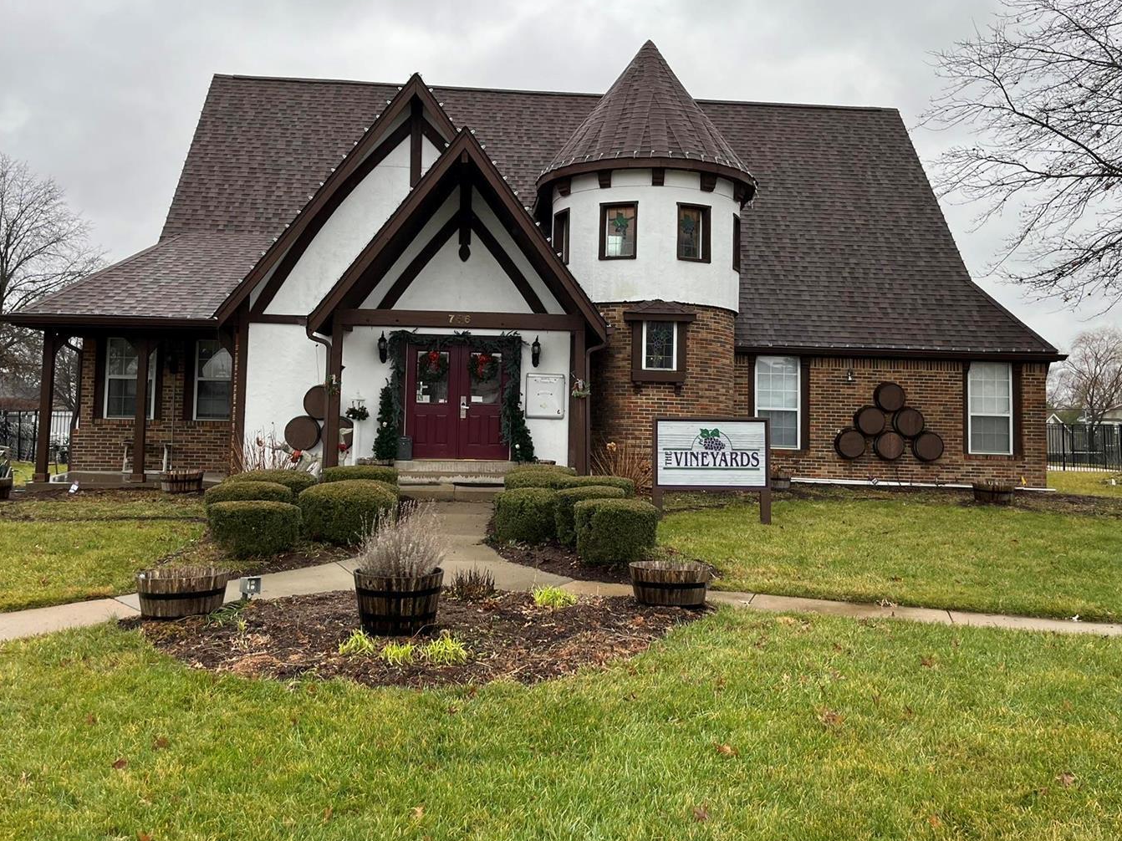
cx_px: 560
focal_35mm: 31
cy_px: 348
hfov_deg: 58.4
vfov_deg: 45.2
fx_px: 1005
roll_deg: -0.6
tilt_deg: +5.2
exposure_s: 1/445
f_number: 1.6
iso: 50
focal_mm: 5.1
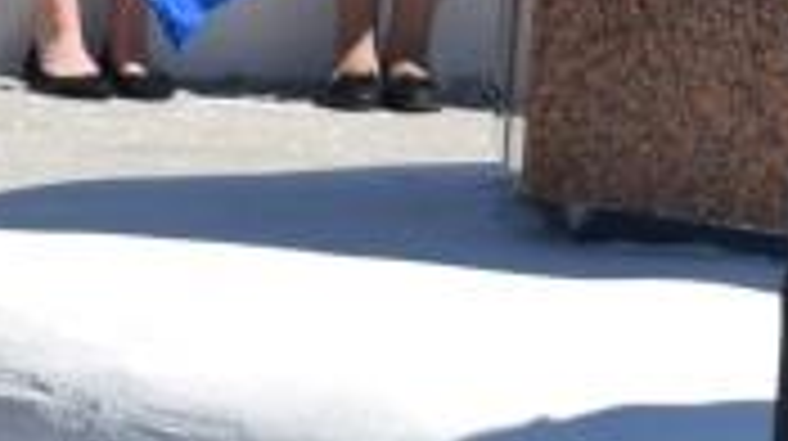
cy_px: -898
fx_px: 7305
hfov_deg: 6.2
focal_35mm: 350
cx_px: 693
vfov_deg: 3.4
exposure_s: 1/400
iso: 200
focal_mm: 38
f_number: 10
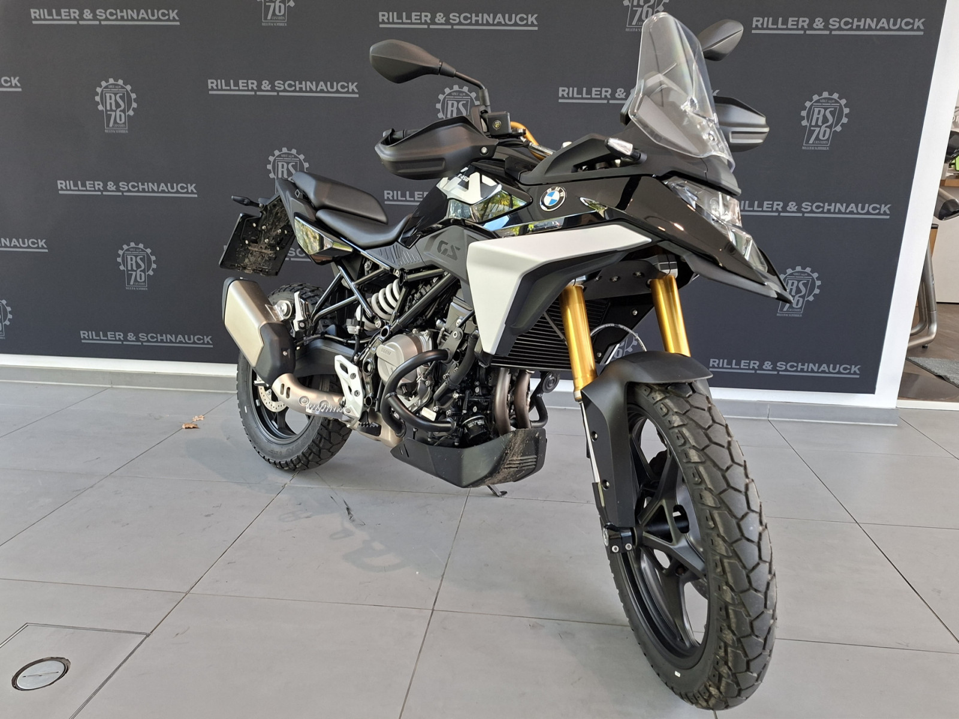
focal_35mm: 23
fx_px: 637
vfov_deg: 58.9
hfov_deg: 73.9
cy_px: 360
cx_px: 480
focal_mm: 5.54
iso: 200
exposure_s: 1/100
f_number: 1.8
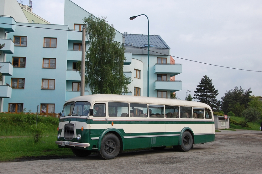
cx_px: 129
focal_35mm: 42
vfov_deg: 31.8
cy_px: 87
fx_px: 305
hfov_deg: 46.5
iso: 280
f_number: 10
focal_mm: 26
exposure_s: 1/250
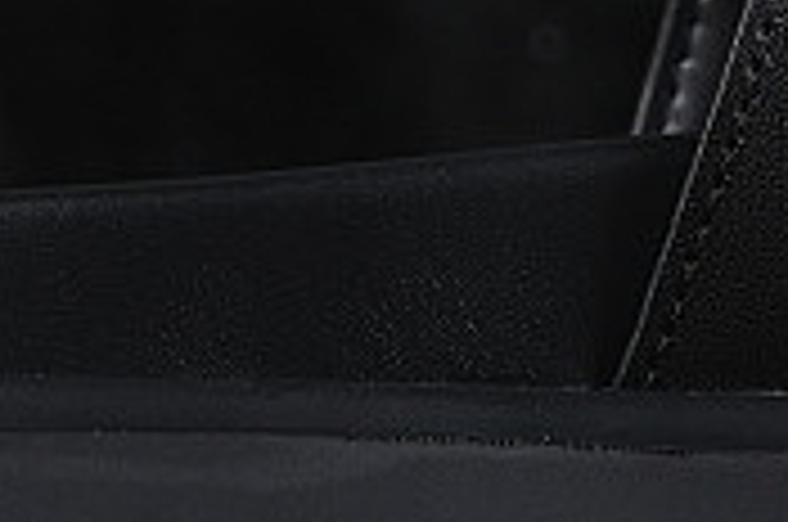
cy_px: -382
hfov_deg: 4.4
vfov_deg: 2.9
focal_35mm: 464
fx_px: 10138
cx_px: 1261
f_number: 6.3
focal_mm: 50
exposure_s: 1/60
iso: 160
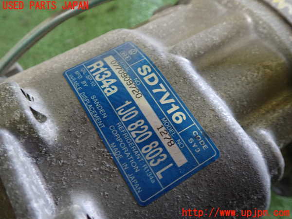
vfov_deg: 46.8
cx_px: 146
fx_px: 253
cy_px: 110
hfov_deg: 60.0
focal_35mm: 30
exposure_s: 1/30
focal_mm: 5.4
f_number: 2.3
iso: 250
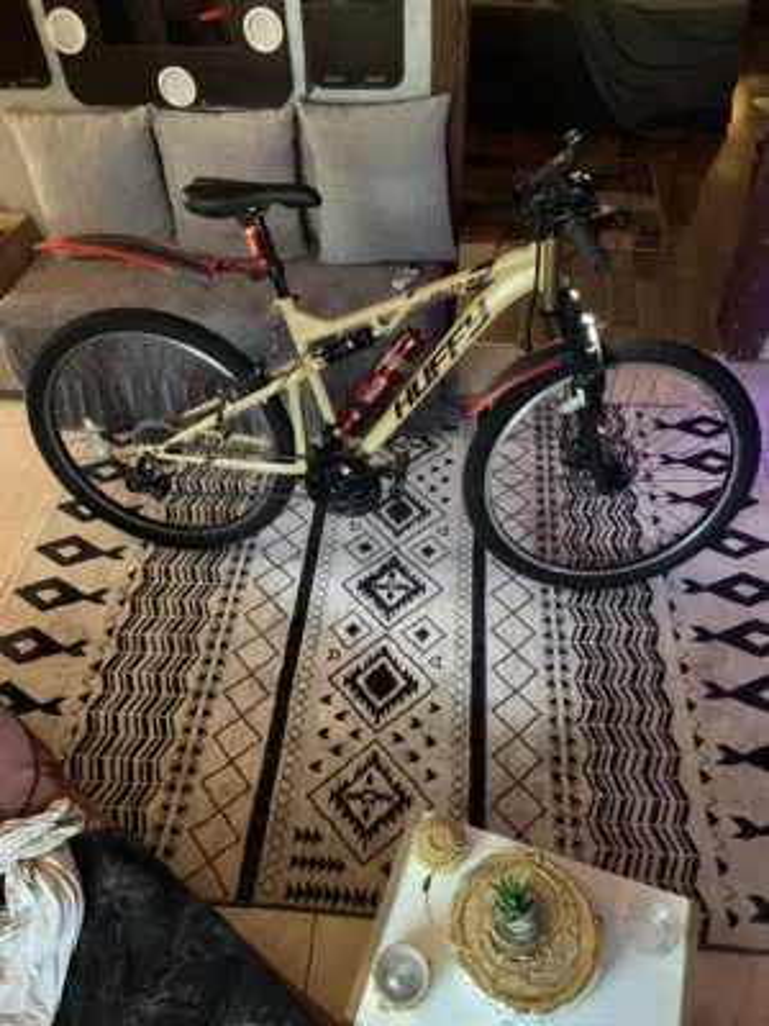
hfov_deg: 53.1
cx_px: 384
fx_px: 770
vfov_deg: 67.3
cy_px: 513
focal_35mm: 26
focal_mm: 4.25
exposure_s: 1/25
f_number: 1.8
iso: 640
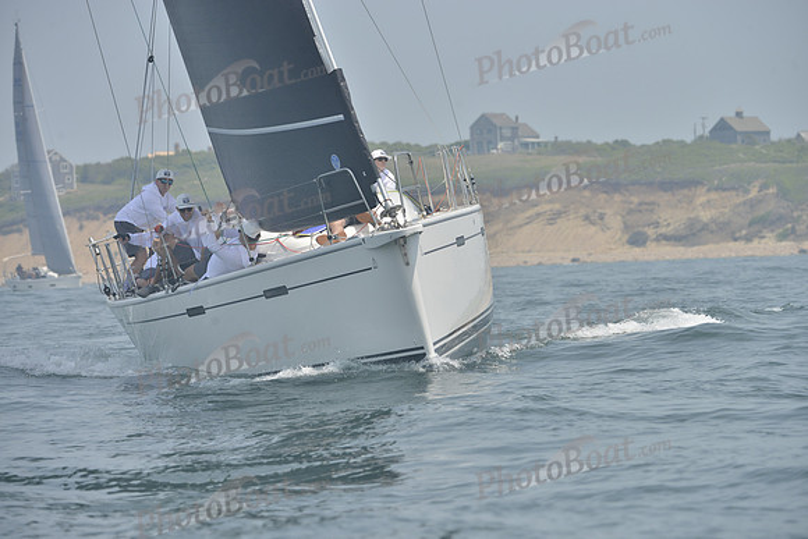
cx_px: 404
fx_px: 5388
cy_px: 270
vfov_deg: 5.7
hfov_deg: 8.6
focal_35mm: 240
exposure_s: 1/1000
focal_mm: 240
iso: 280
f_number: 9
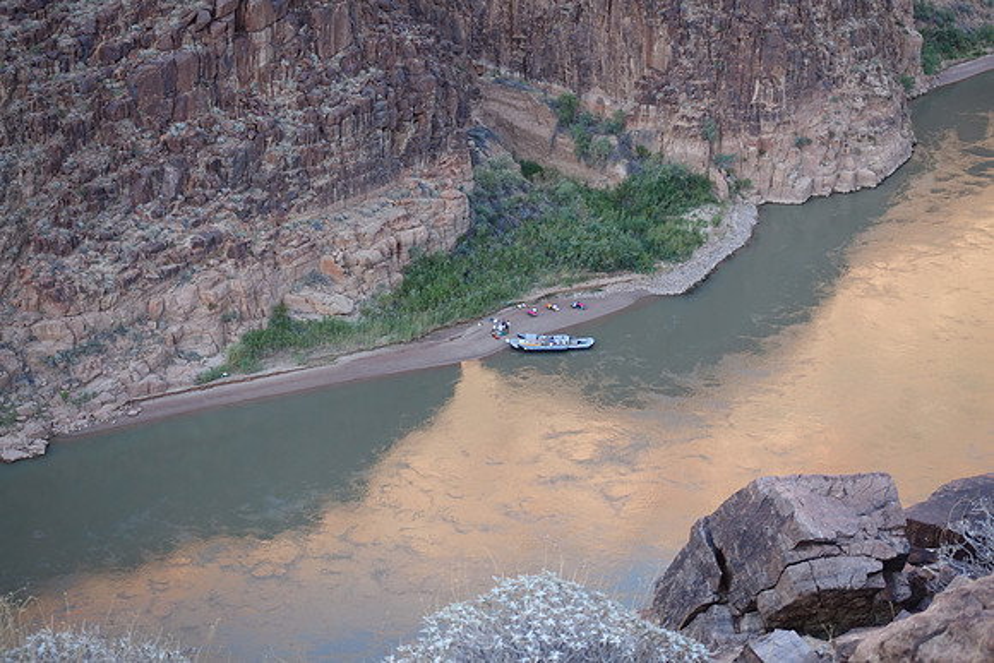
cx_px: 497
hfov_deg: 28.8
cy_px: 332
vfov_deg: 19.5
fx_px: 1933
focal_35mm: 70
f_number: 3.5
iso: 125
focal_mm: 25.7
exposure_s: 1/80
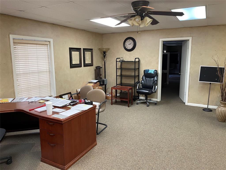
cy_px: 85
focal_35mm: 26
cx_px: 113
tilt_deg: -10.8
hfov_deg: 67.3
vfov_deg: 53.1
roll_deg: +0.3
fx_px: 170
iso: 200
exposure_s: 1/60
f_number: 1.6
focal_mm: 4.2
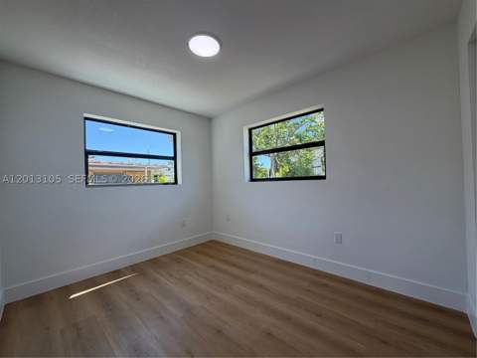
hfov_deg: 102.1
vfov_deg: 85.7
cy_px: 179
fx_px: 193
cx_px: 238
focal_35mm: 14
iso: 64
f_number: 2.2
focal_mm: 2.22
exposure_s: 1/131
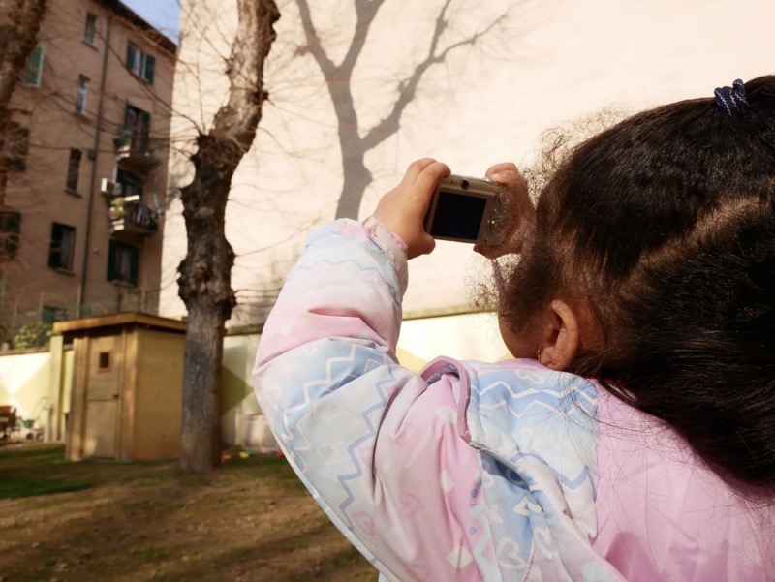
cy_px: 291
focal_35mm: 24
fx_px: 538
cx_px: 388
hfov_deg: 71.6
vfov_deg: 56.9
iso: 200
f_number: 6.3
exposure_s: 1/320
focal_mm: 12
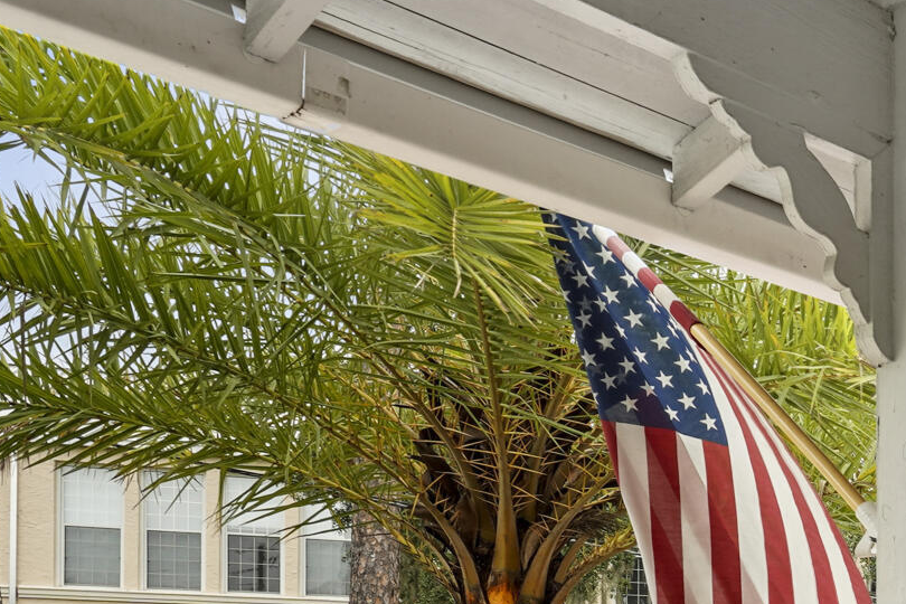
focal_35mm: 63
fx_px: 1585
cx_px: 1240
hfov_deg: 26.1
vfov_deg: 19.8
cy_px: 789
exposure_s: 1/8
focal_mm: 17
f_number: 8
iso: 100
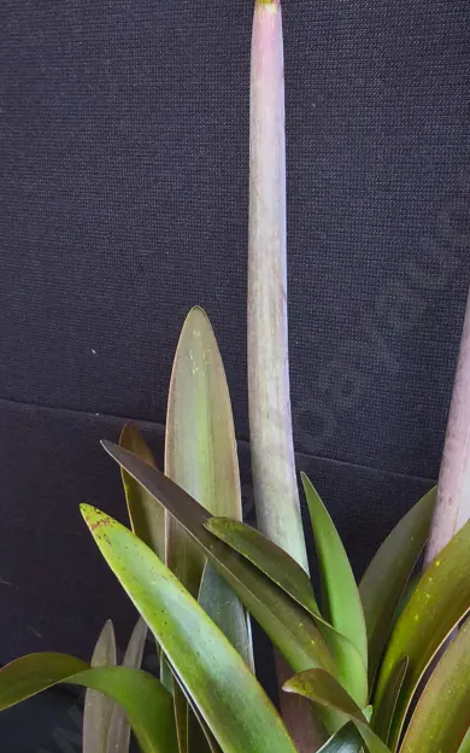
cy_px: 335
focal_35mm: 47
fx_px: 963
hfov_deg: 26.9
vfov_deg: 42.6
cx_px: 376
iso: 200
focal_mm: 2.87
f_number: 2
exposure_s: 1/100
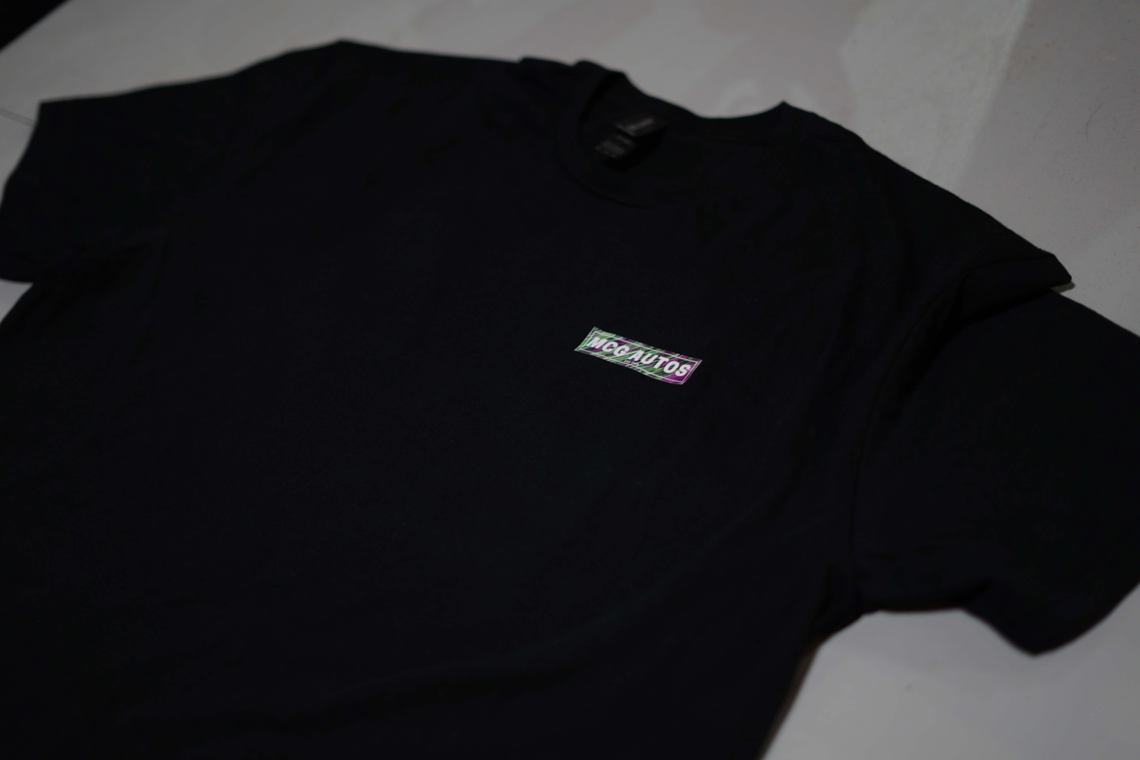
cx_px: 570
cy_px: 380
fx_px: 1583
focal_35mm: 50
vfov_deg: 27.0
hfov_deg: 39.6
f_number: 1.8
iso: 100
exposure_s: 1/10
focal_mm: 50
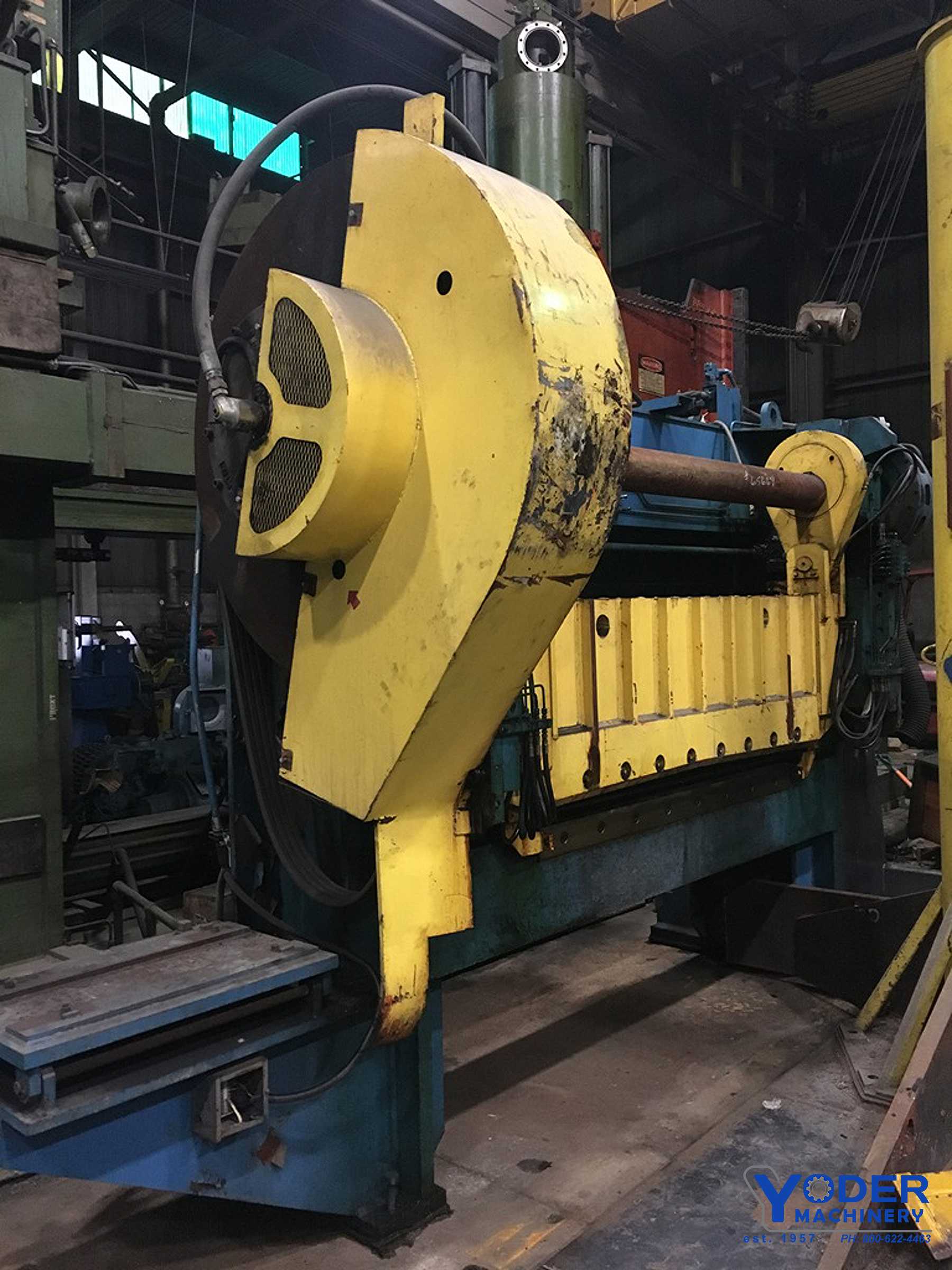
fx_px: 1063
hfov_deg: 48.2
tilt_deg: -1.0
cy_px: 635
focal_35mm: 29
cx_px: 476
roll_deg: +1.7
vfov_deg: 61.7
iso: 250
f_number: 2.2
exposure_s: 1/15
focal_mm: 4.15
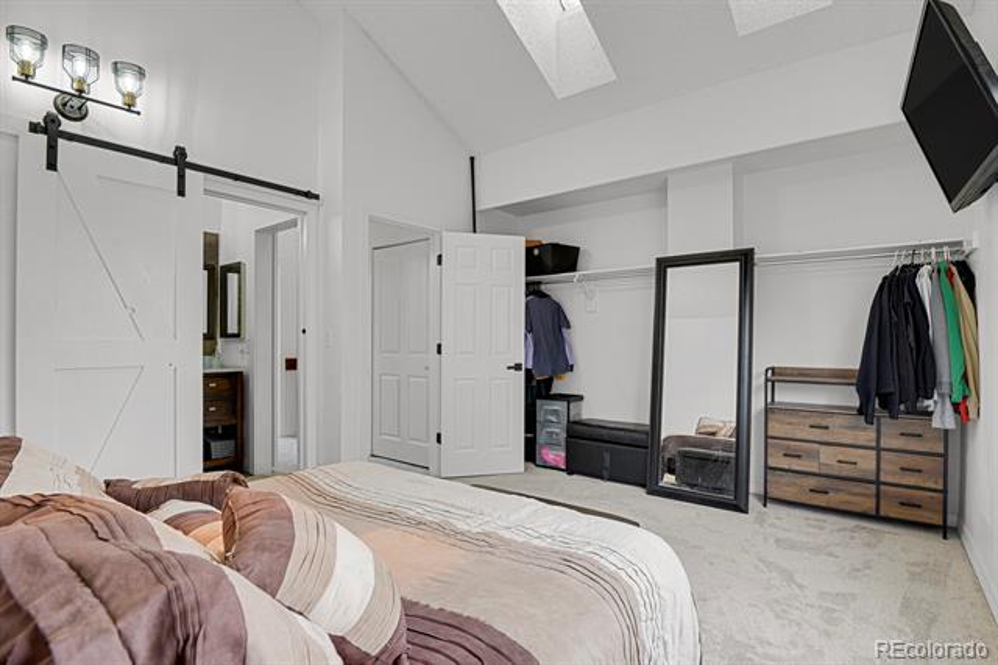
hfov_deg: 93.3
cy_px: 332
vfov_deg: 70.4
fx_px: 471
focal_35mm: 17
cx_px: 499
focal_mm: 17
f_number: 8
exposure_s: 1/1.25
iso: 250
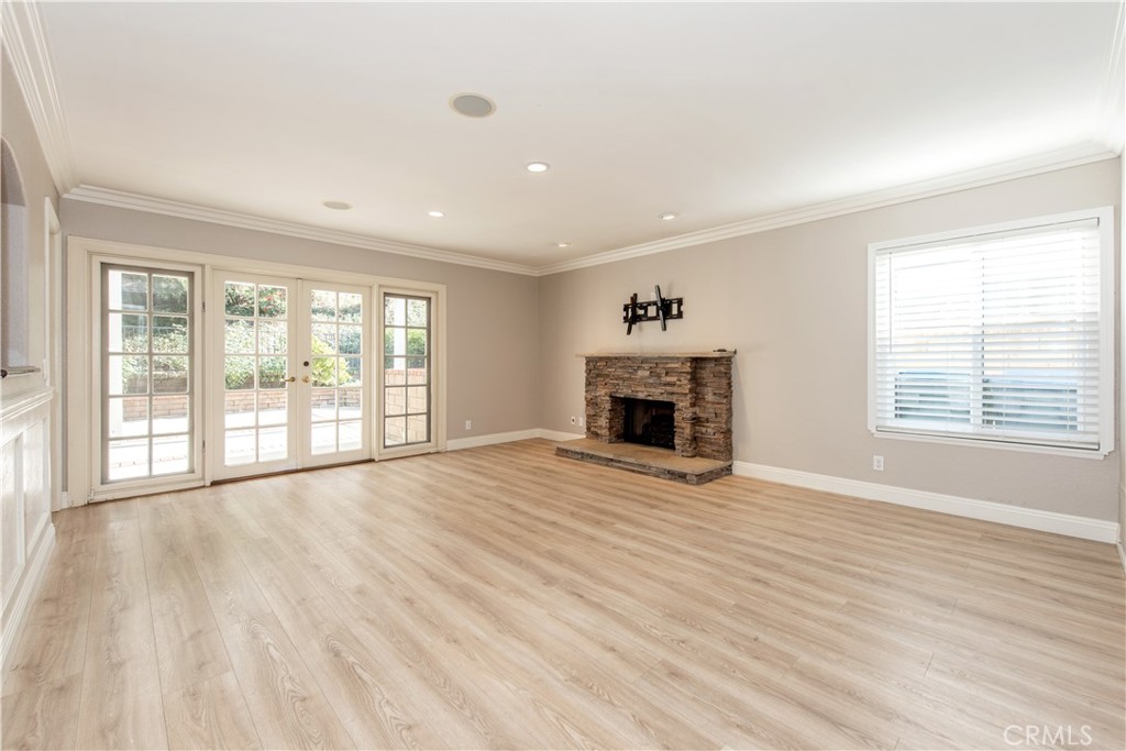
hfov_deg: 100.4
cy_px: 376
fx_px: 469
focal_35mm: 15
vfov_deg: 77.3
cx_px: 563
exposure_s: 1/125
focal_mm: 15
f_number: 5.6
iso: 250
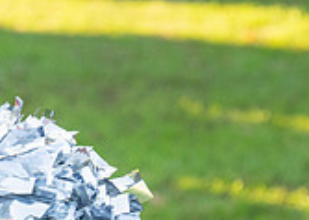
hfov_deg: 7.4
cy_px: -43
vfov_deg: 5.4
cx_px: -177
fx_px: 2341
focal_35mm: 267
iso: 400
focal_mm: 55.8
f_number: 2.8
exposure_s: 1/1600
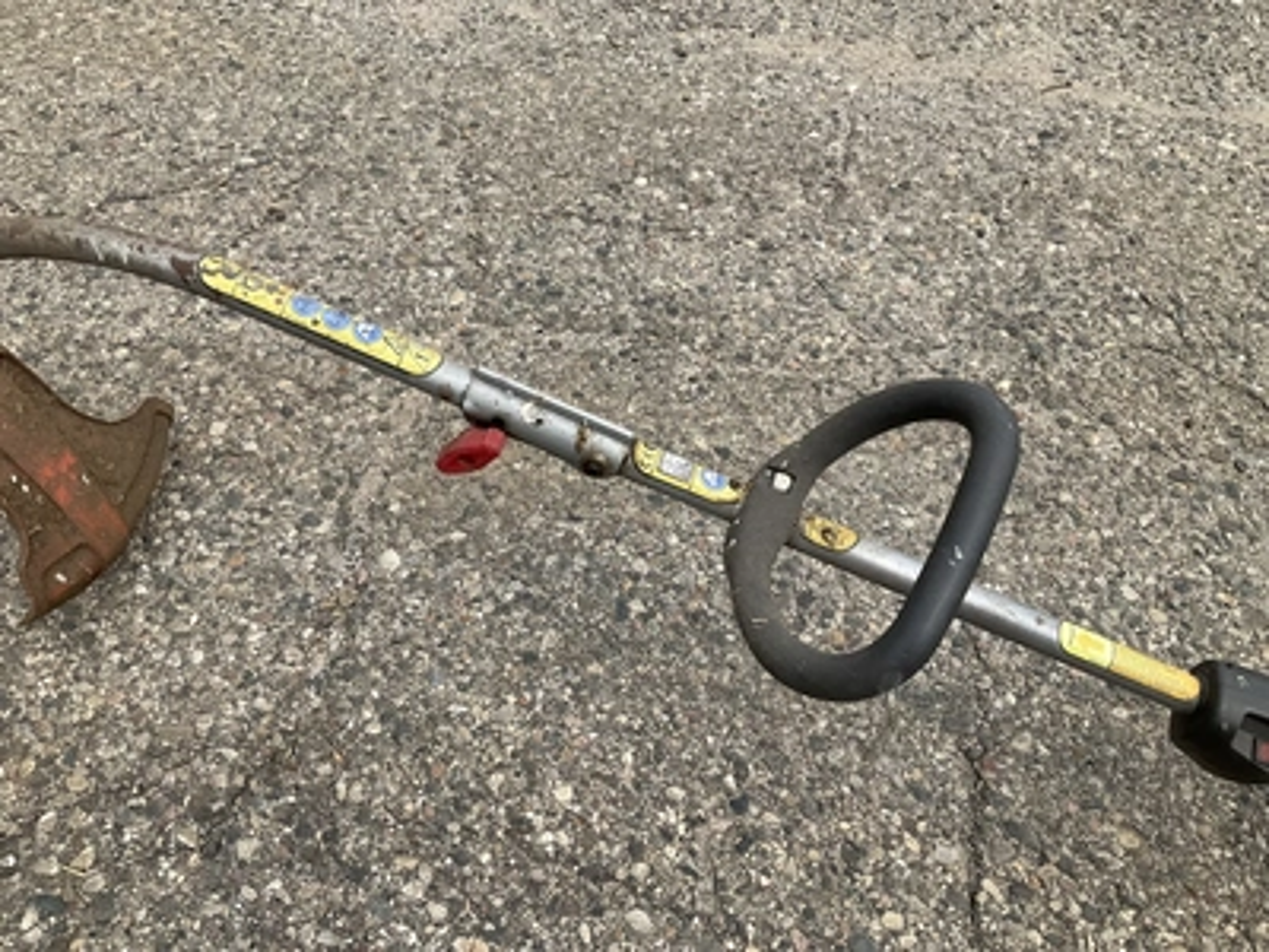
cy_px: 476
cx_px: 634
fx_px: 1063
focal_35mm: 29
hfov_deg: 61.7
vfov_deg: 48.2
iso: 25
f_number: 1.8
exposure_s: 1/1626
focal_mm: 3
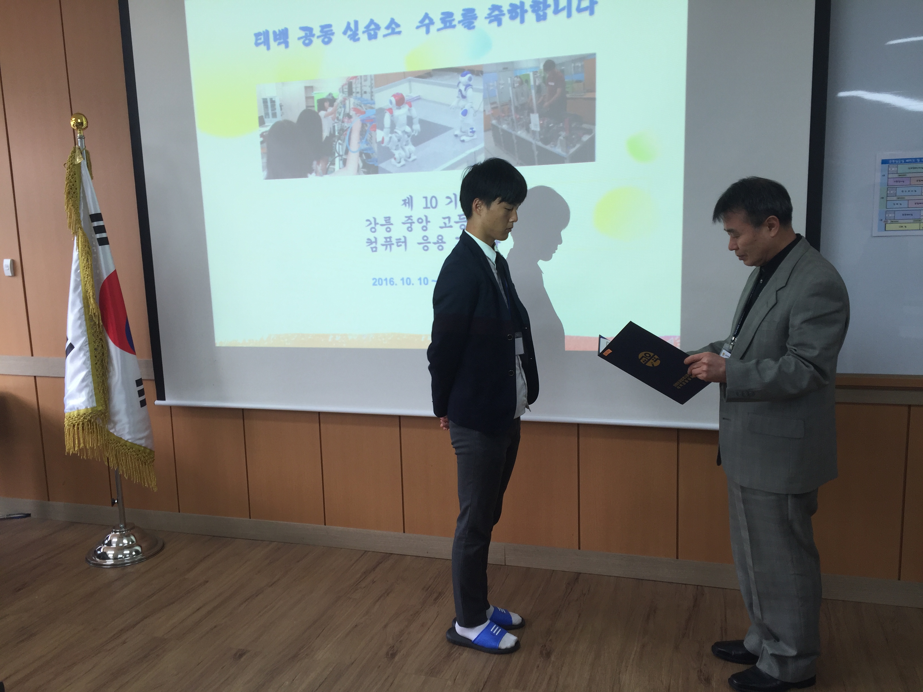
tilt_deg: -9.4
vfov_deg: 48.2
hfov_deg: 61.7
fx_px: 773
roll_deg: +2.0
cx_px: 462
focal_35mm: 29
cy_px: 346
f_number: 2.2
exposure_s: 1/60
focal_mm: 4.15
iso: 32
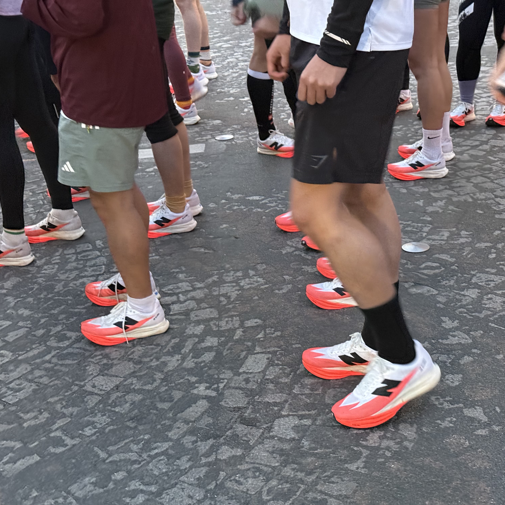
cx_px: 287
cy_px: 252
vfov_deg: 30.0
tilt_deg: -20.7
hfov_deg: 30.0
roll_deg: +4.1
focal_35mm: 57
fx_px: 941
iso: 640
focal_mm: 6.76
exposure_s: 1/25
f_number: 1.78
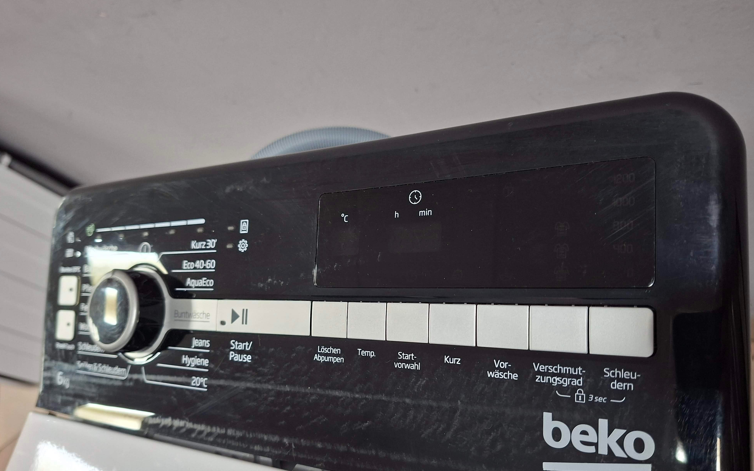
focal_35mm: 25
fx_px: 514
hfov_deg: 72.5
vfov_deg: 49.0
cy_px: 278
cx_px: 379
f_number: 1.8
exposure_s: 1/30
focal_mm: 5.54
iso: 250
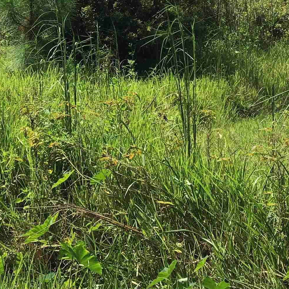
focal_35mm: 85
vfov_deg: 20.2
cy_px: 54
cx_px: 109
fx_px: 803
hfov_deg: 20.4
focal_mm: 3.3
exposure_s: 1/1199
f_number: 2.4
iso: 25
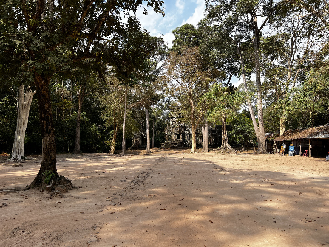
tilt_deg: +5.6
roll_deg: +1.2
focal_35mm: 26
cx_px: 164
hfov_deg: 67.3
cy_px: 124
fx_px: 247
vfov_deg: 53.1
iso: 50
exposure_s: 1/2252
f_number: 1.5
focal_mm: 5.7
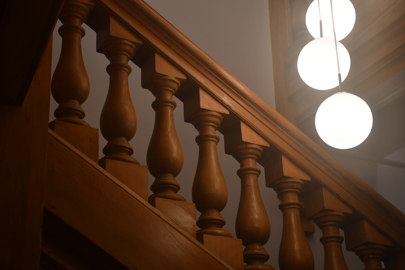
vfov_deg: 20.3
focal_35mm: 67
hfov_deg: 30.1
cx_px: 202
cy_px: 135
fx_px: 754
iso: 800
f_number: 6.3
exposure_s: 1/160
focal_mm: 45
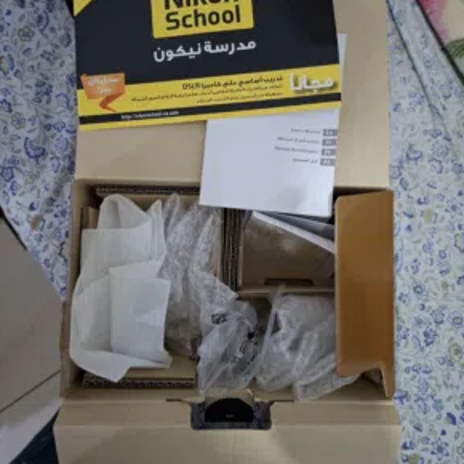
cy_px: 208
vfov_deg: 57.2
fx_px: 425
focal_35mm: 28
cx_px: 229
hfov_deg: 57.3
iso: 800
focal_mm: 5.54
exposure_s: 1/25
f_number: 1.8
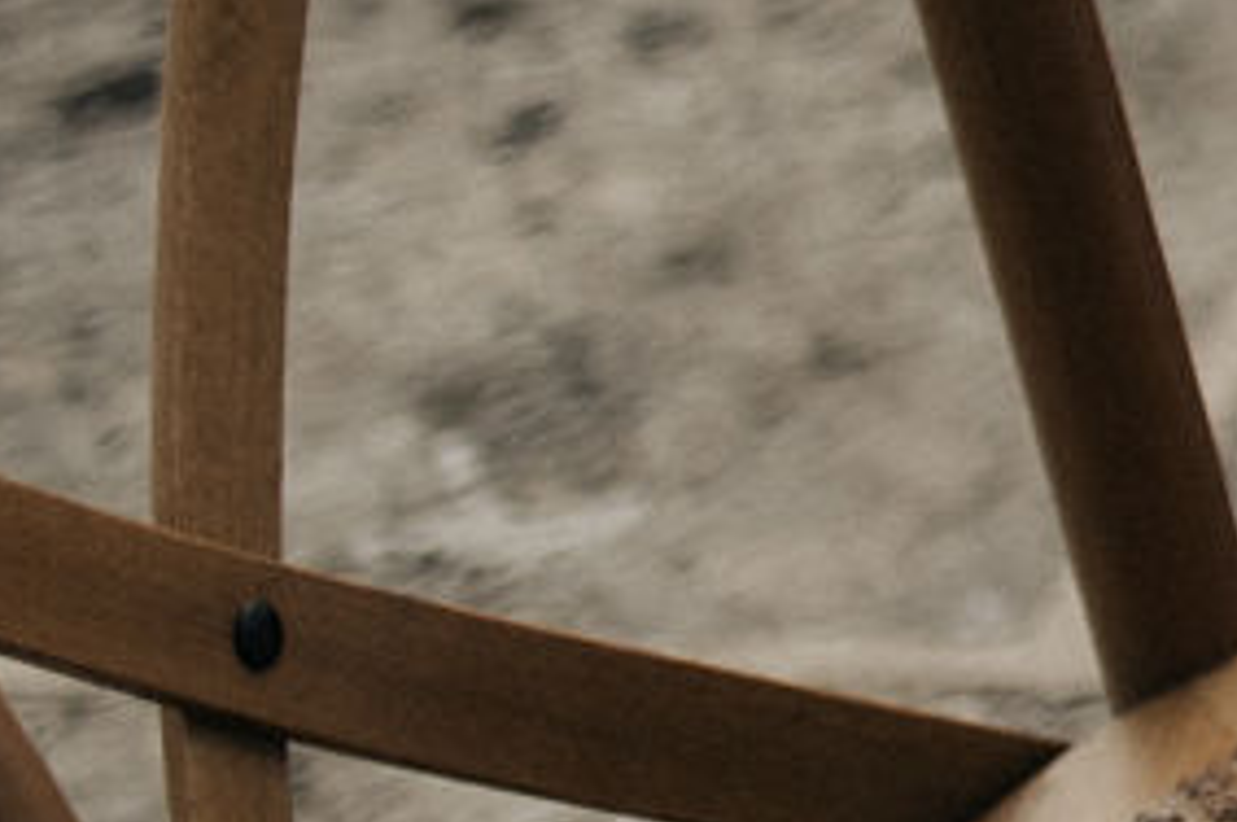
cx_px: 4404
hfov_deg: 6.8
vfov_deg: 5.2
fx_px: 8786
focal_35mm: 256
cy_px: -1327
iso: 100
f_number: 2.2
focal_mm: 35
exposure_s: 1/6400
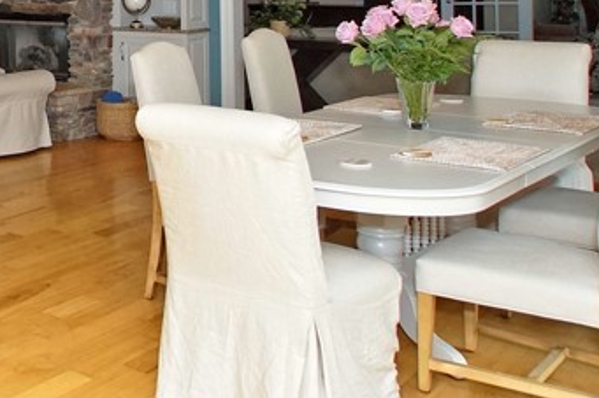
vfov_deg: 24.0
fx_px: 875
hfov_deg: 30.6
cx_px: -159
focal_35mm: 53
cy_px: -45
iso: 640
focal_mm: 11
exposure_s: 1/160
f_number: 4.5
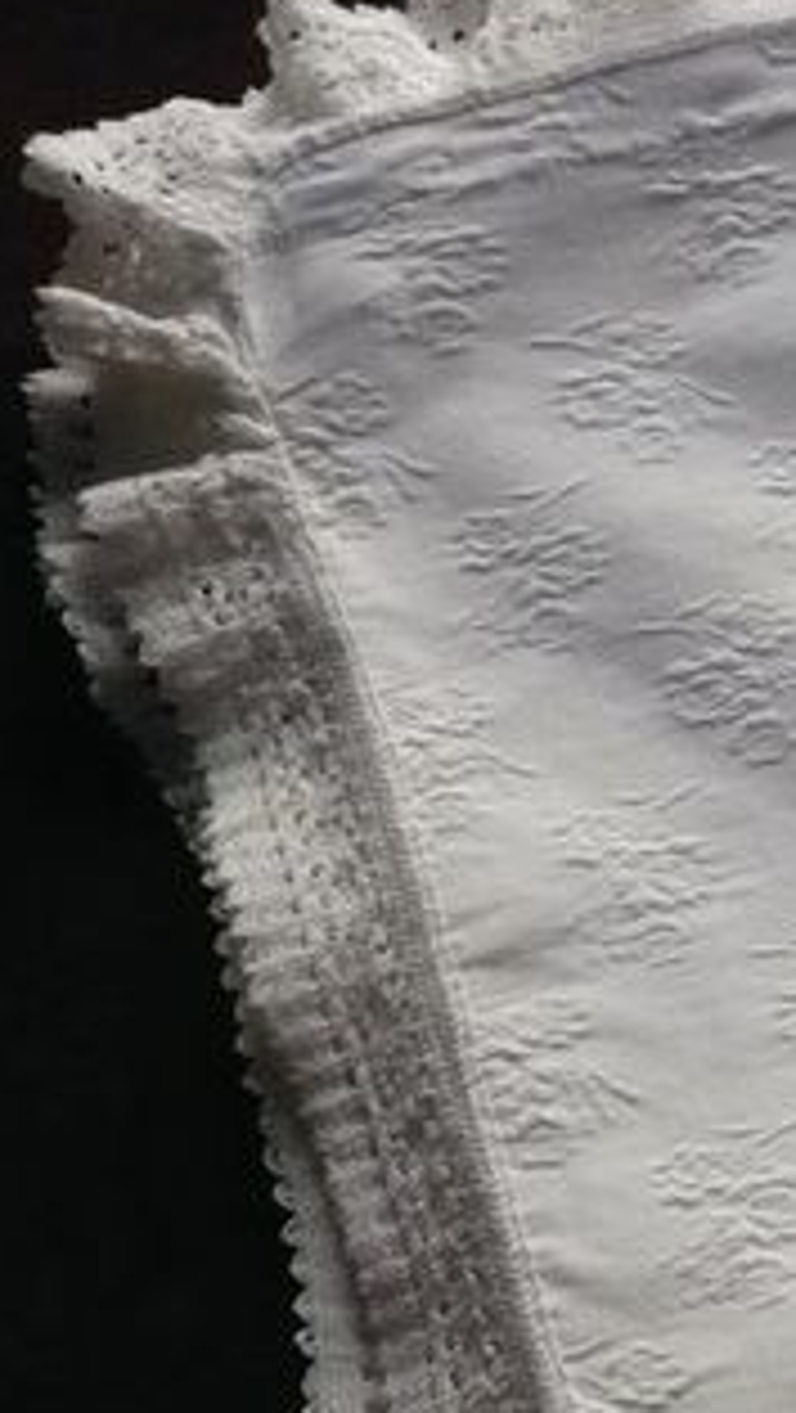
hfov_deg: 13.5
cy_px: 760
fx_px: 3184
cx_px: 1169
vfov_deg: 25.0
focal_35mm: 85
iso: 400
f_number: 2.8
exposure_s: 1/640
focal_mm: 5.8
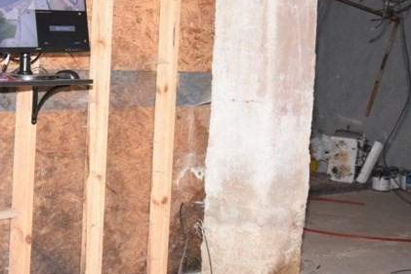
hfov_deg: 27.0
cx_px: 69
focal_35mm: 73
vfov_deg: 18.6
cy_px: 91
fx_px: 834
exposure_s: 1/60
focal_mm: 20
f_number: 5.6
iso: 3200
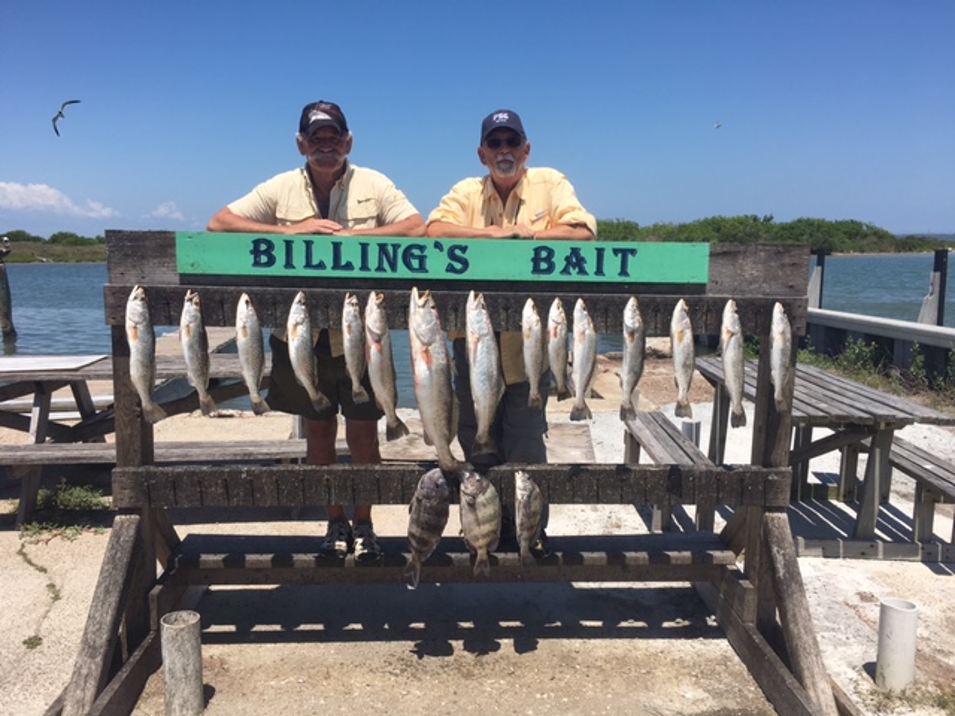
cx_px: 478
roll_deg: +1.1
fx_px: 800
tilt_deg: -7.1
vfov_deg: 48.2
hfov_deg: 61.7
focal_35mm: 29
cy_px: 358
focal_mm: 4.15
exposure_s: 1/2198
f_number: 2.2
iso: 25
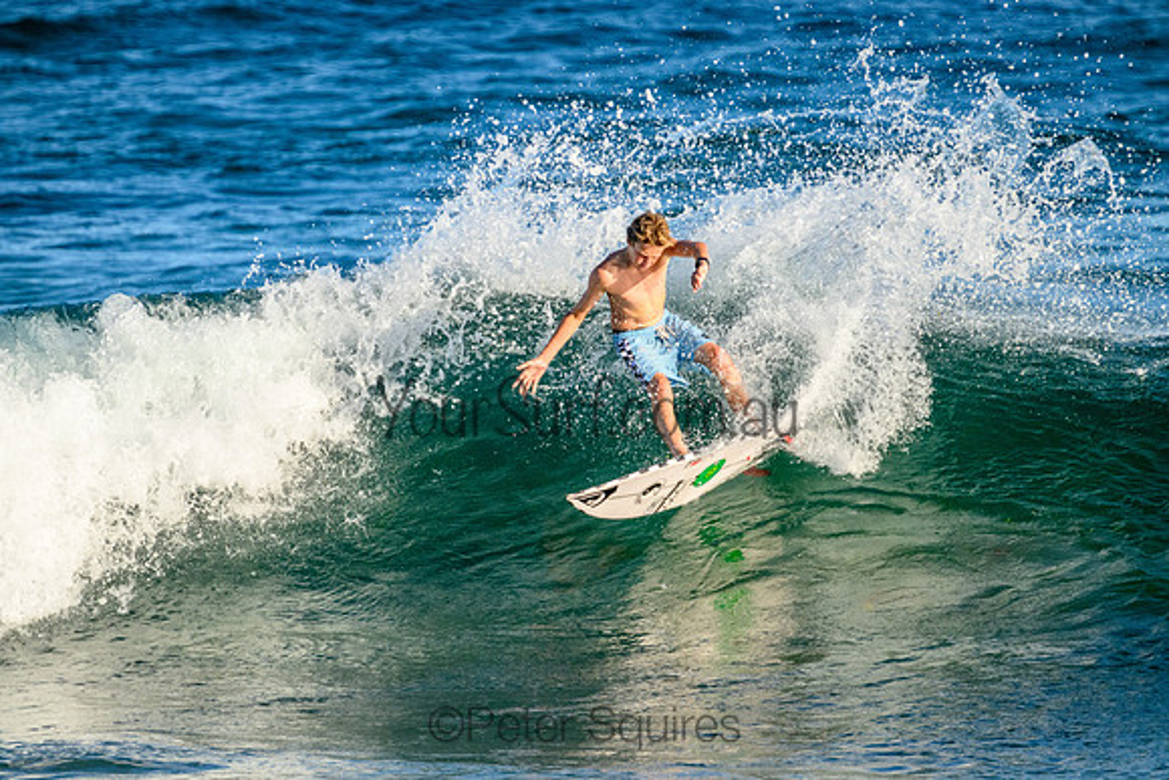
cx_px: 584
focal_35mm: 800
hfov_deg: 2.6
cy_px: 390
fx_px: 25983
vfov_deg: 1.7
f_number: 11
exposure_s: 1/2000
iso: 2000
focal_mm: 800
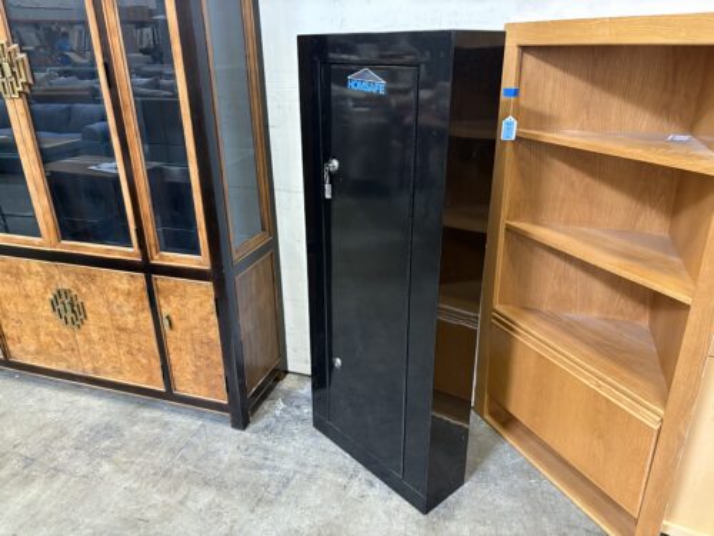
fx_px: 536
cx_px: 357
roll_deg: +1.3
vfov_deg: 53.1
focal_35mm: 26
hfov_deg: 67.3
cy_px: 268
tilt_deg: -22.6
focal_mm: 5.96
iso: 400
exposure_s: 1/40
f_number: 1.6
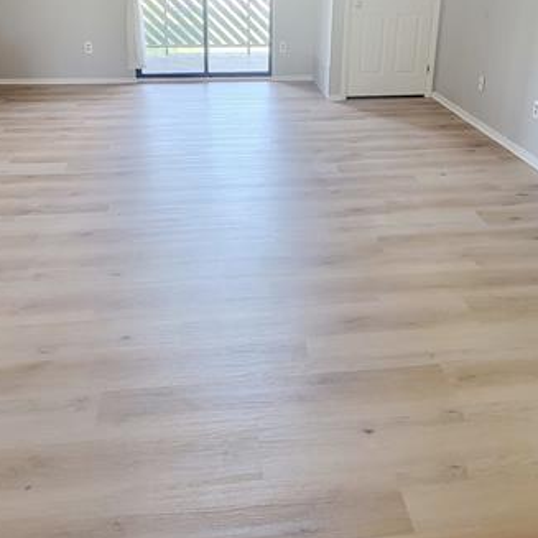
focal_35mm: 27
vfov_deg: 54.4
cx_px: 252
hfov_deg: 59.0
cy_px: 97
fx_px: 475
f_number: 2.2
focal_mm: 2.2
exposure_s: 1/60
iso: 320
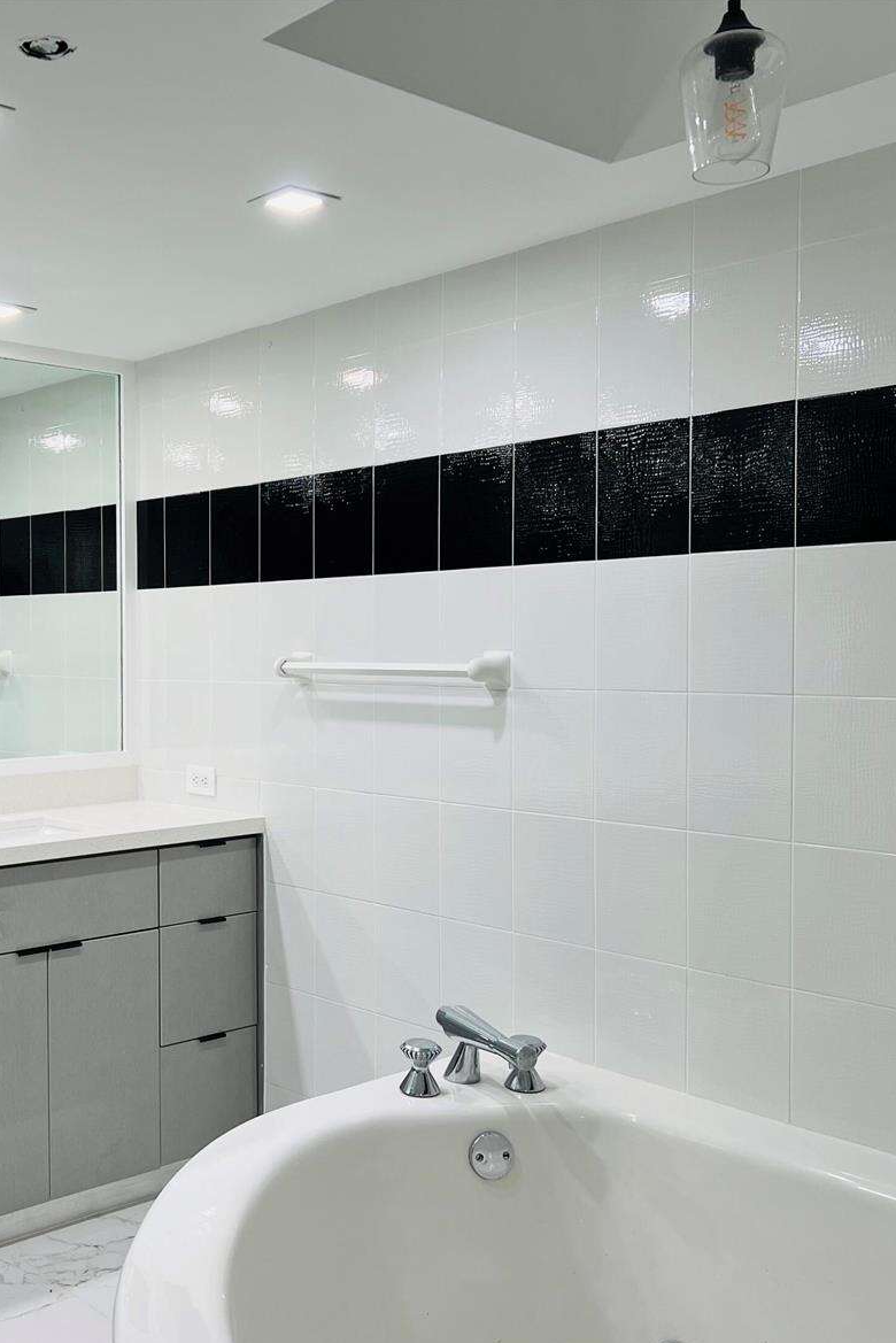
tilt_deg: -1.7
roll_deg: -0.5
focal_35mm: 37
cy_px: 686
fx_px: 1380
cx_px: 235
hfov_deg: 35.3
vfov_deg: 51.9
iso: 50
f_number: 1.5
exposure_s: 1/120
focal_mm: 5.7
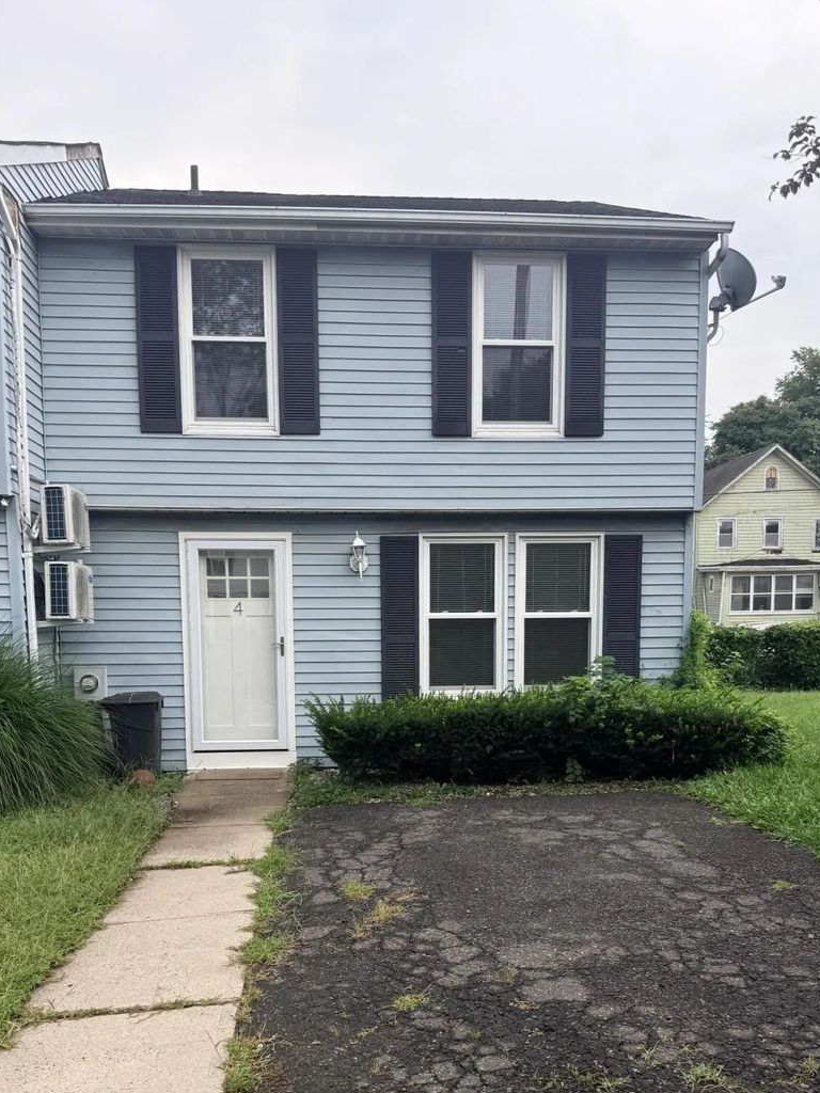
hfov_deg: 44.2
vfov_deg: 55.6
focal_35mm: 32
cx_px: 406
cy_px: 727
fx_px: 1011
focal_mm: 6.76
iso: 100
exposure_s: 1/920
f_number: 1.78
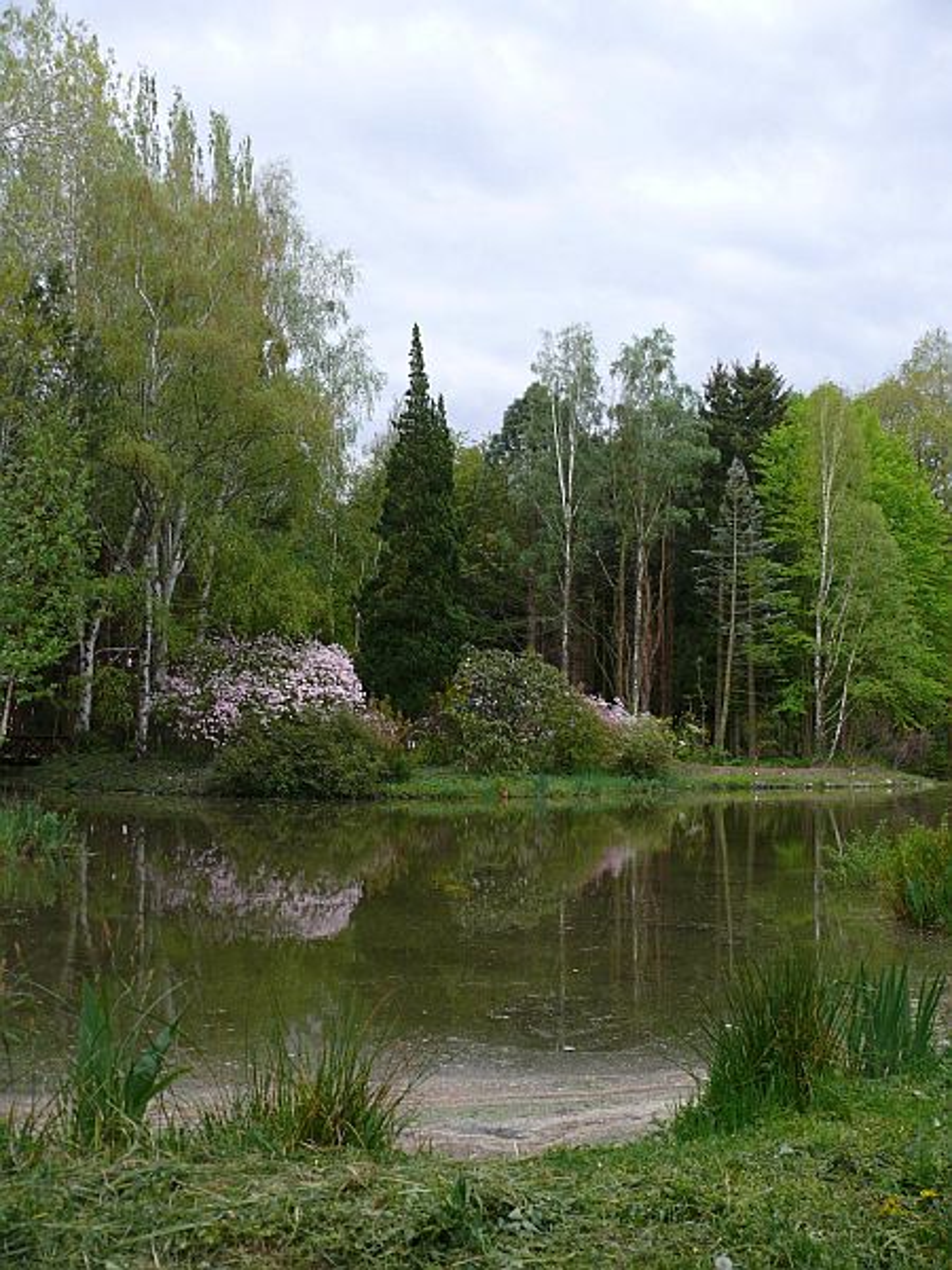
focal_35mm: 35
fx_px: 1283
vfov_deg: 52.6
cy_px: 635
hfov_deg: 40.7
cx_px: 476
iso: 100
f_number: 3.2
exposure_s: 1/100
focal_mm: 7.4
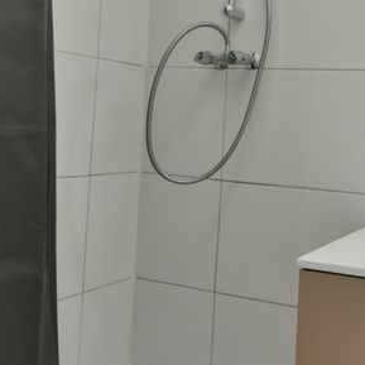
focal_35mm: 47
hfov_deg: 33.3
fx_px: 561
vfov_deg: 35.8
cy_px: 126
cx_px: 357
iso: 400
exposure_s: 1/13
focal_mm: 16
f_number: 7.1
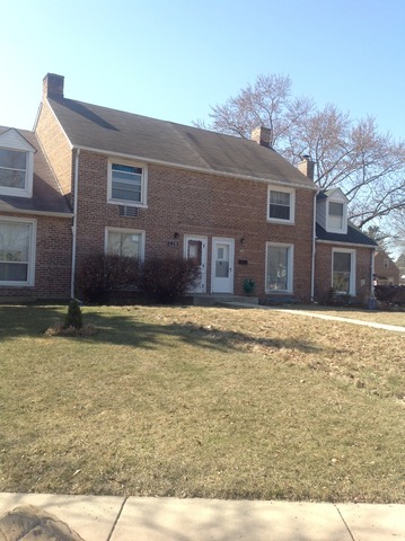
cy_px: 270
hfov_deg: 40.6
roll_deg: -2.3
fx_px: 547
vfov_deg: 52.7
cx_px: 202
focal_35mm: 35
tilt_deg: +0.6
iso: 50
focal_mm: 4.28
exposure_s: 1/719
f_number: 2.4
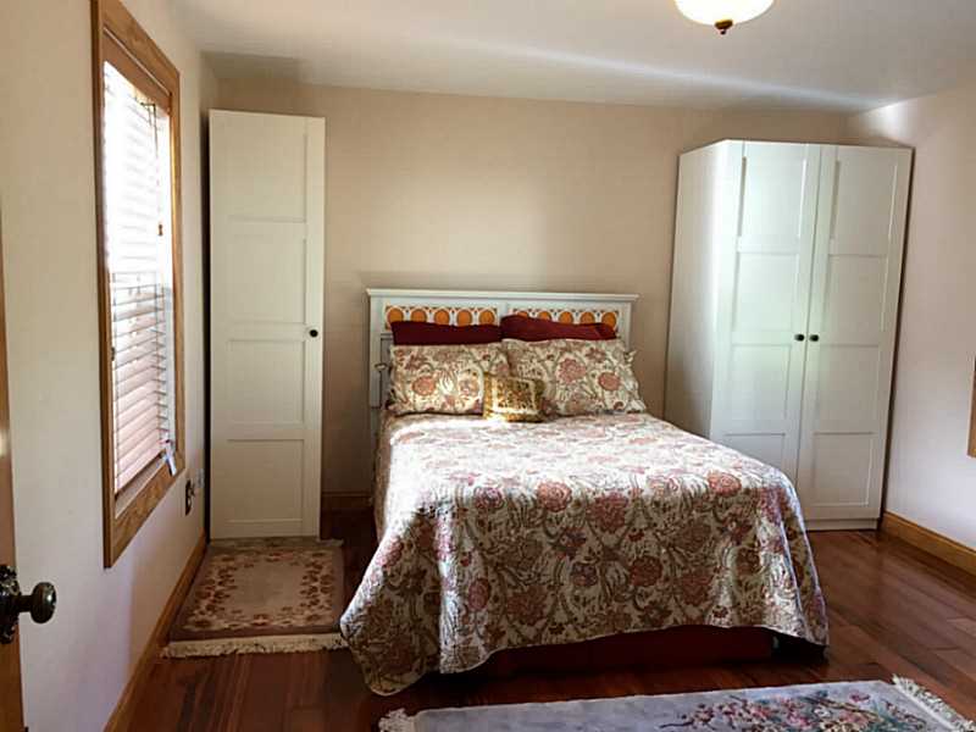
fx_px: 818
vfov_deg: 48.2
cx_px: 488
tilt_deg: -7.5
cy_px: 366
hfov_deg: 61.7
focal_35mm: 29
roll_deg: -1.7
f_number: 2.2
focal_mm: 4.15
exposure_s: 1/30
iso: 125
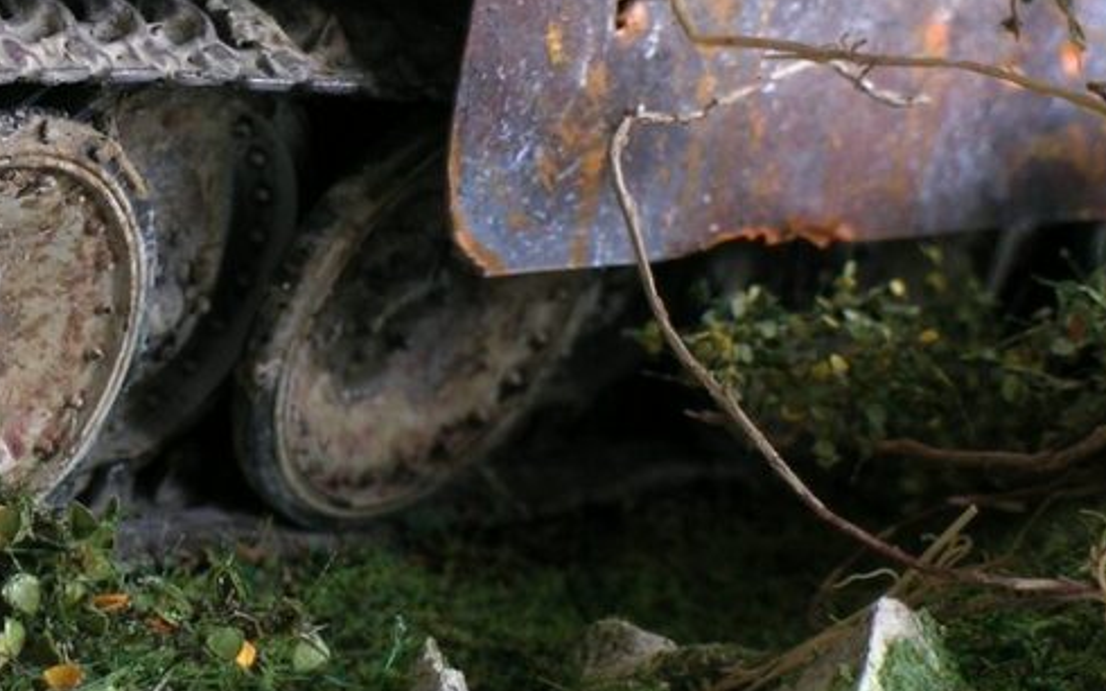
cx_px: 201
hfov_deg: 8.2
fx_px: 7745
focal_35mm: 257
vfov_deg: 5.1
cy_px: 242
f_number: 5.2
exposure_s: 1/3.1
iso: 57
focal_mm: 24
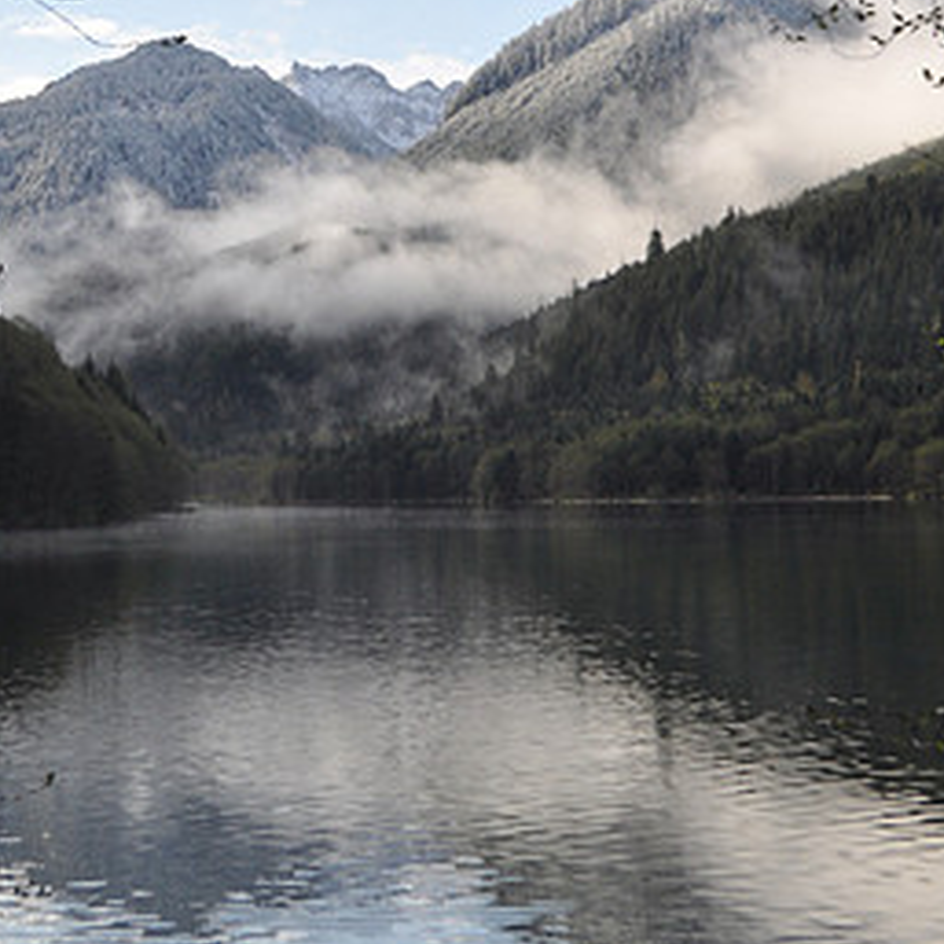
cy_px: 354
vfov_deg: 18.9
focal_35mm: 92
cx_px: 375
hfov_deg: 18.9
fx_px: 2838
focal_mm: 32
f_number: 4.8
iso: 400
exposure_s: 1/1250
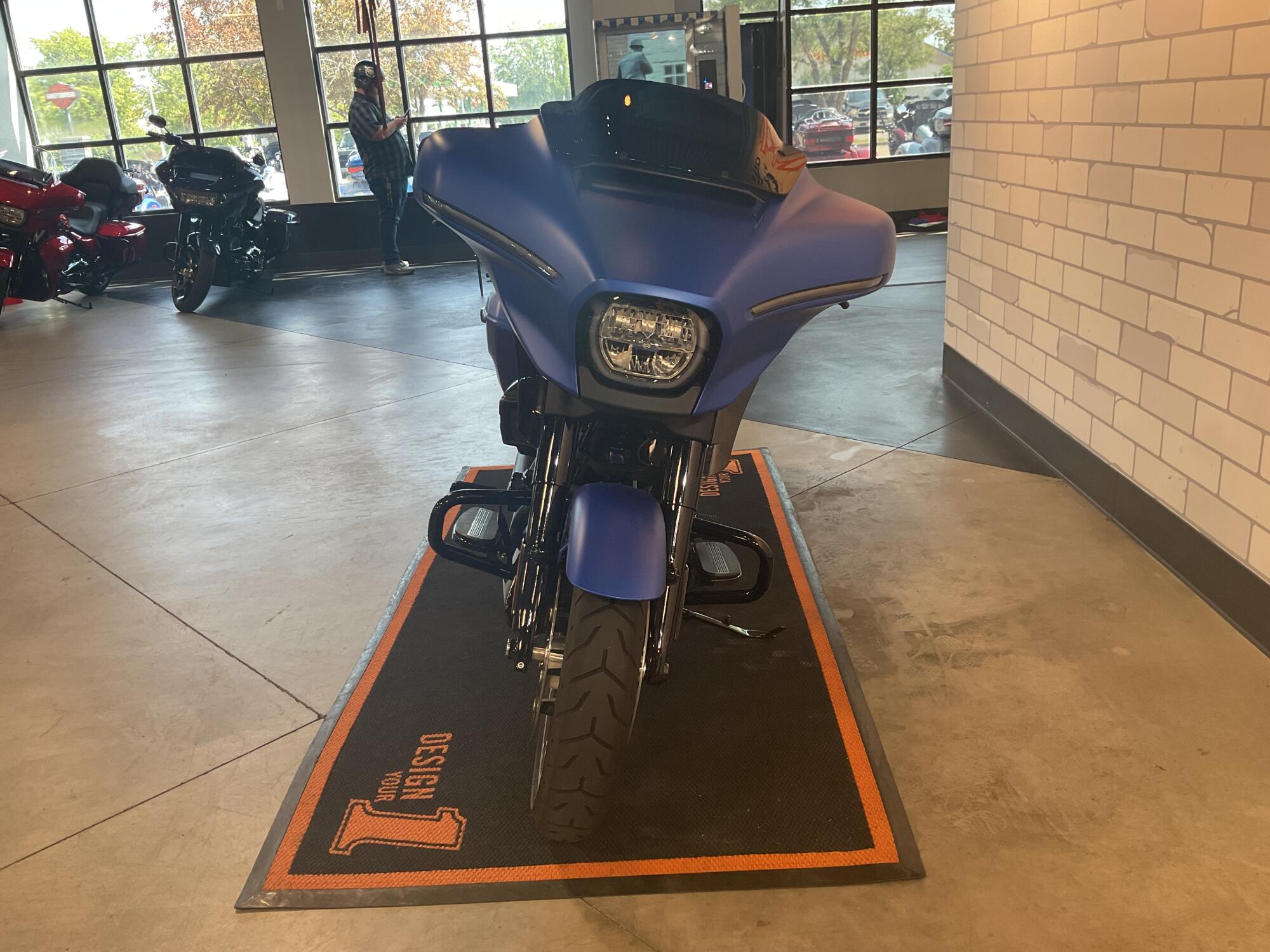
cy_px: 476
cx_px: 635
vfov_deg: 48.2
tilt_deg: -19.1
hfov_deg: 61.7
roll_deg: +5.2
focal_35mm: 29
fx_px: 1064
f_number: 1.8
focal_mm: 3
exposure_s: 1/50
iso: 40
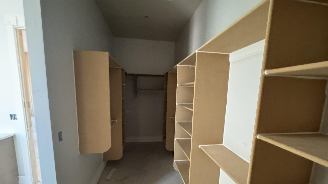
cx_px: 163
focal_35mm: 16
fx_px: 139
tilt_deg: -4.1
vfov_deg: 66.4
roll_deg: -1.1
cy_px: 111
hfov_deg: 99.4
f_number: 2.2
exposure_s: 1/48
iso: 1250
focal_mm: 2.22
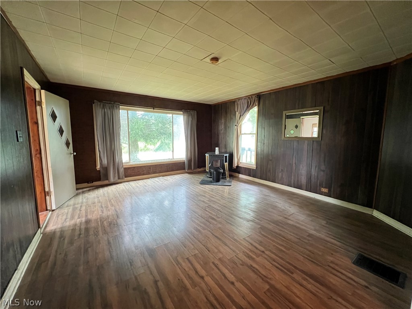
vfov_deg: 89.9
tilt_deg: -6.5
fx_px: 155
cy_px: 154
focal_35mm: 13
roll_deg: -0.1
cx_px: 206
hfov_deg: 106.2
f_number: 1.8
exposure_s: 1/40
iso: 1000
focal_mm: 1.57
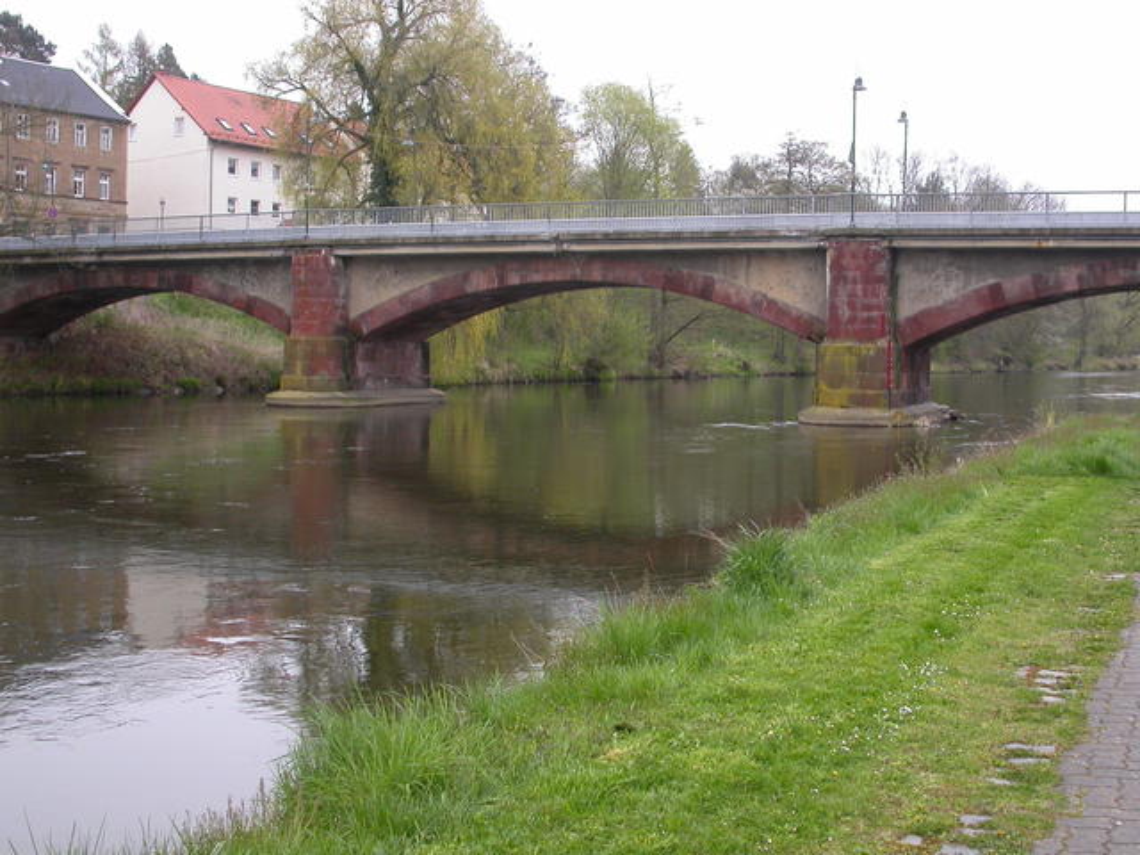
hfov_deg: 44.8
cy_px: 428
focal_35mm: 42
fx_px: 1383
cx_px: 570
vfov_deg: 34.3
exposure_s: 1/146
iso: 100
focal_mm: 8.7
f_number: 4.9
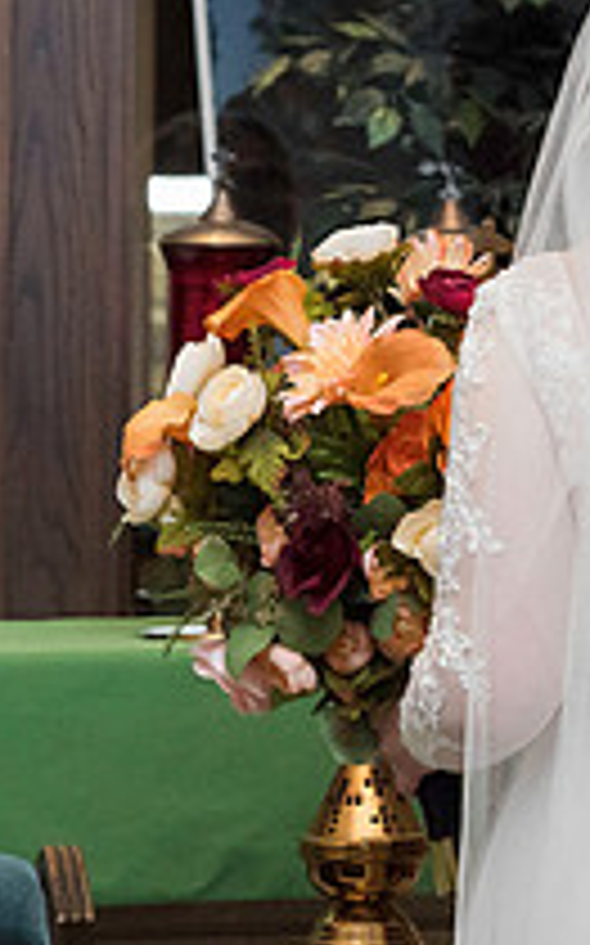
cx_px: 1117
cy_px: 106
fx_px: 5642
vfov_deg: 9.5
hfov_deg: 5.9
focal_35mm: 219
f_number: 4.5
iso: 1250
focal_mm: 65
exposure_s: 1/160
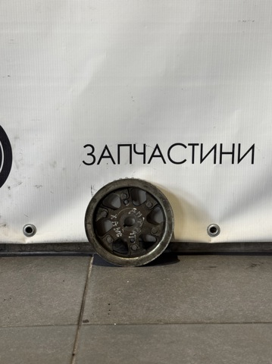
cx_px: 136
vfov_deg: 39.7
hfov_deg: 30.2
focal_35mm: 48
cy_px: 182
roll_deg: +0.1
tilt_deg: -11.8
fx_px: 504
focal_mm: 6.76
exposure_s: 1/50
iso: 80
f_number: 1.78
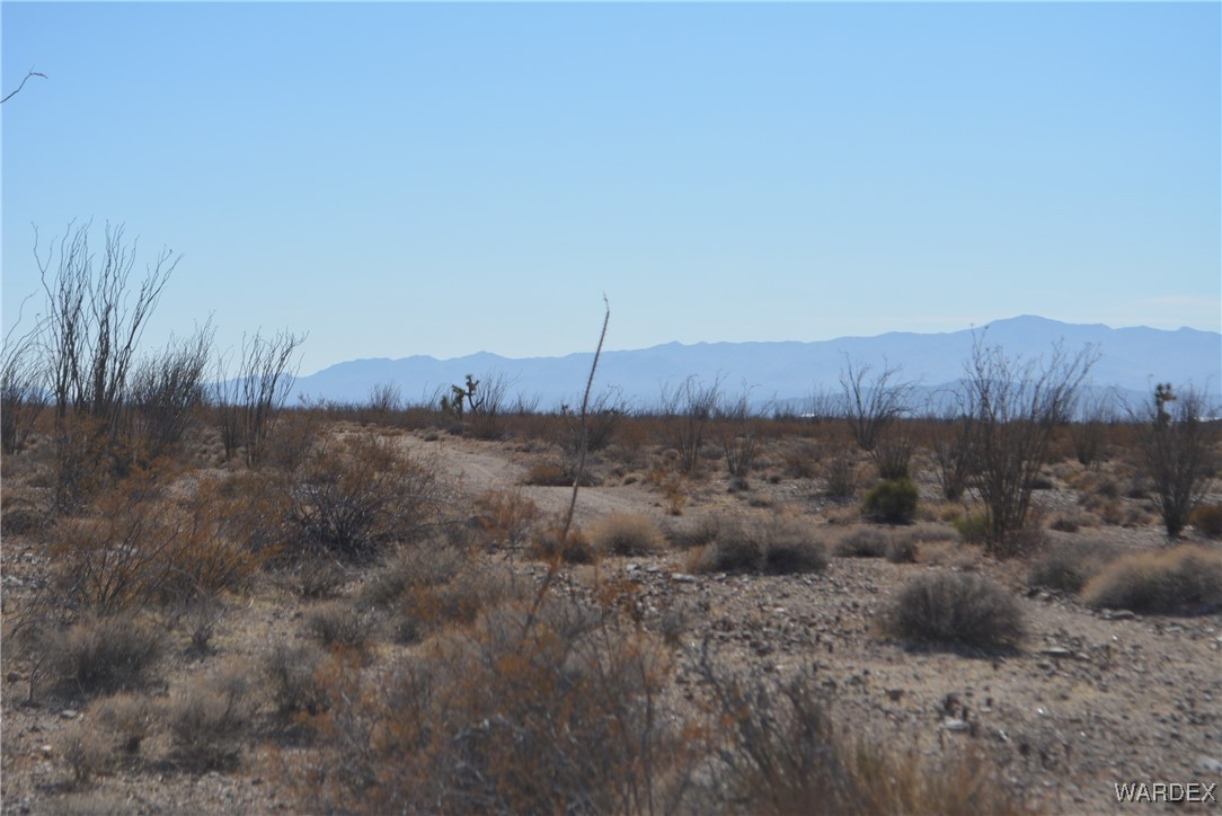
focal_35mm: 82
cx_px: 611
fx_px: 2802
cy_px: 408
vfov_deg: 16.6
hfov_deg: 24.6
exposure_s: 1/2000
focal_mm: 55
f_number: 8
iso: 400
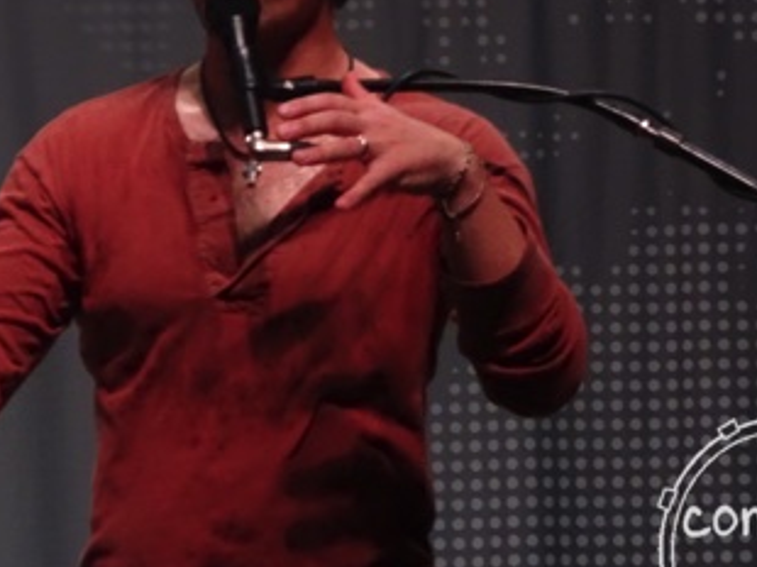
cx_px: 315
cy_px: 147
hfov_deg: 3.1
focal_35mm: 630
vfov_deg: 2.4
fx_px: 13766
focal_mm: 51.19
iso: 800
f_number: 6.3
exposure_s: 1/40
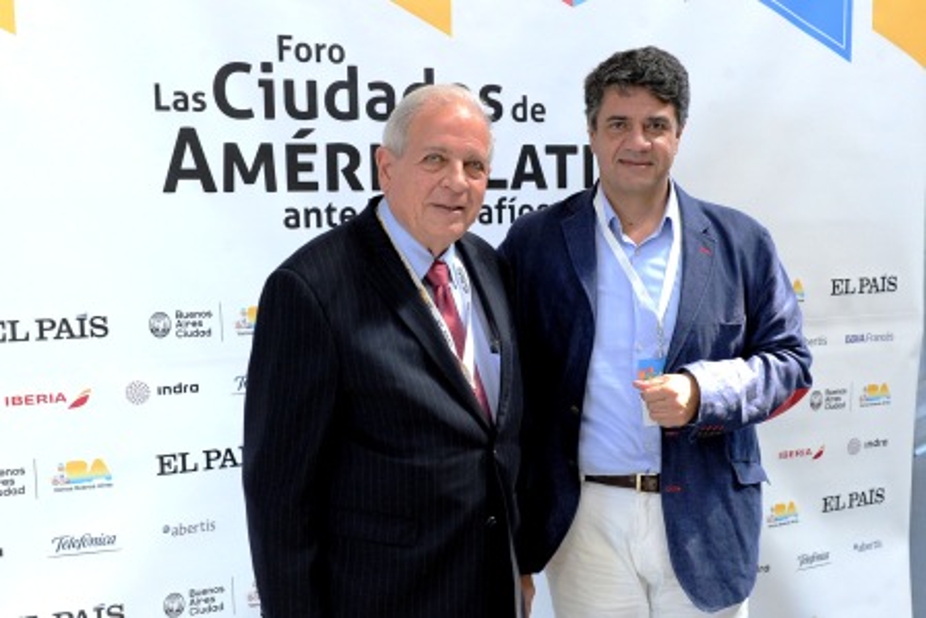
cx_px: 463
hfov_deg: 58.7
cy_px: 309
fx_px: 823
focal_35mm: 32
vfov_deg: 41.1
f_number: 5
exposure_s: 1/100
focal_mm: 32
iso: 2500
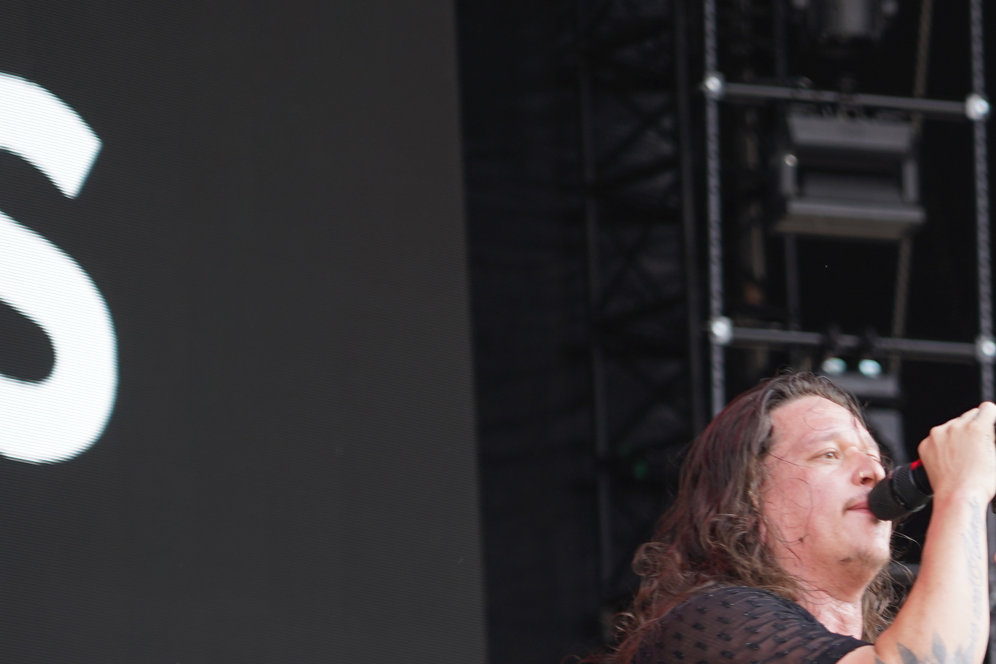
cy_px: 698
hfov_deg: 7.3
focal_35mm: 281
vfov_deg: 4.9
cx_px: 1283
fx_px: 7774
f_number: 4
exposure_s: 1/125
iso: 100
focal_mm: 105
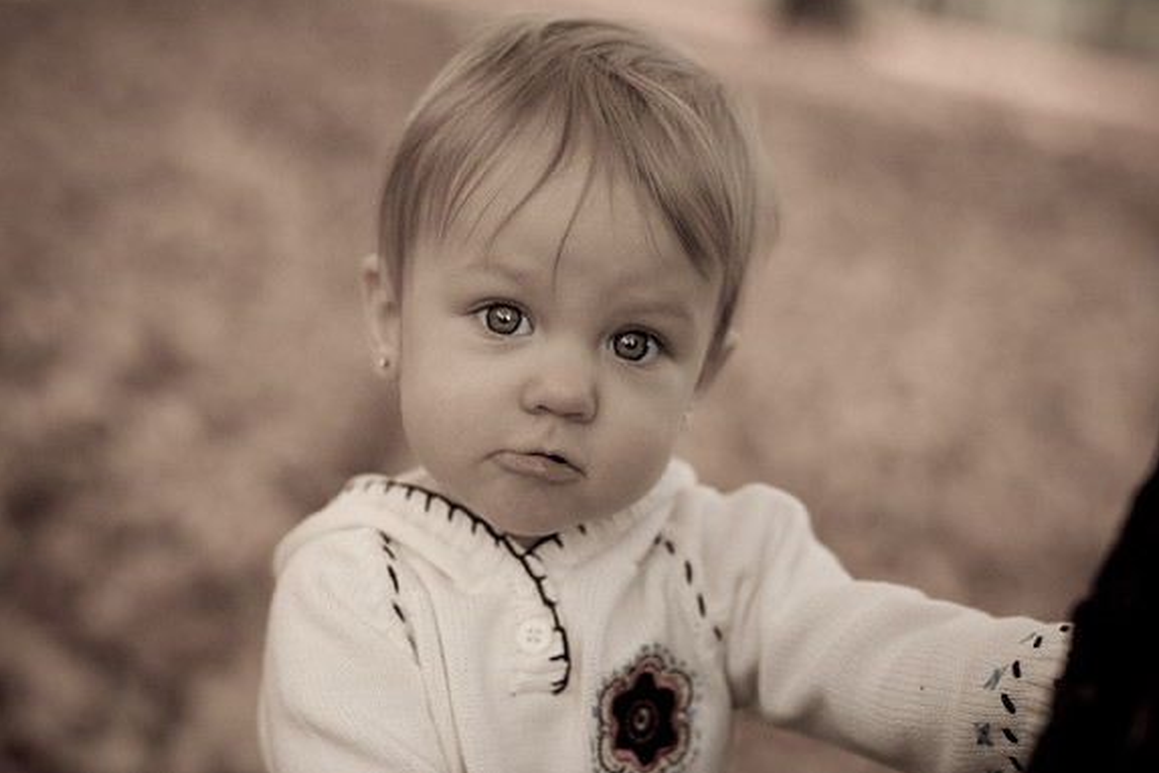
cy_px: 386
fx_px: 2447
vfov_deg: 17.9
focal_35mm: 76
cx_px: 585
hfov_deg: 26.7
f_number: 2.5
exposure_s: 1/250
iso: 250
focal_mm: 50
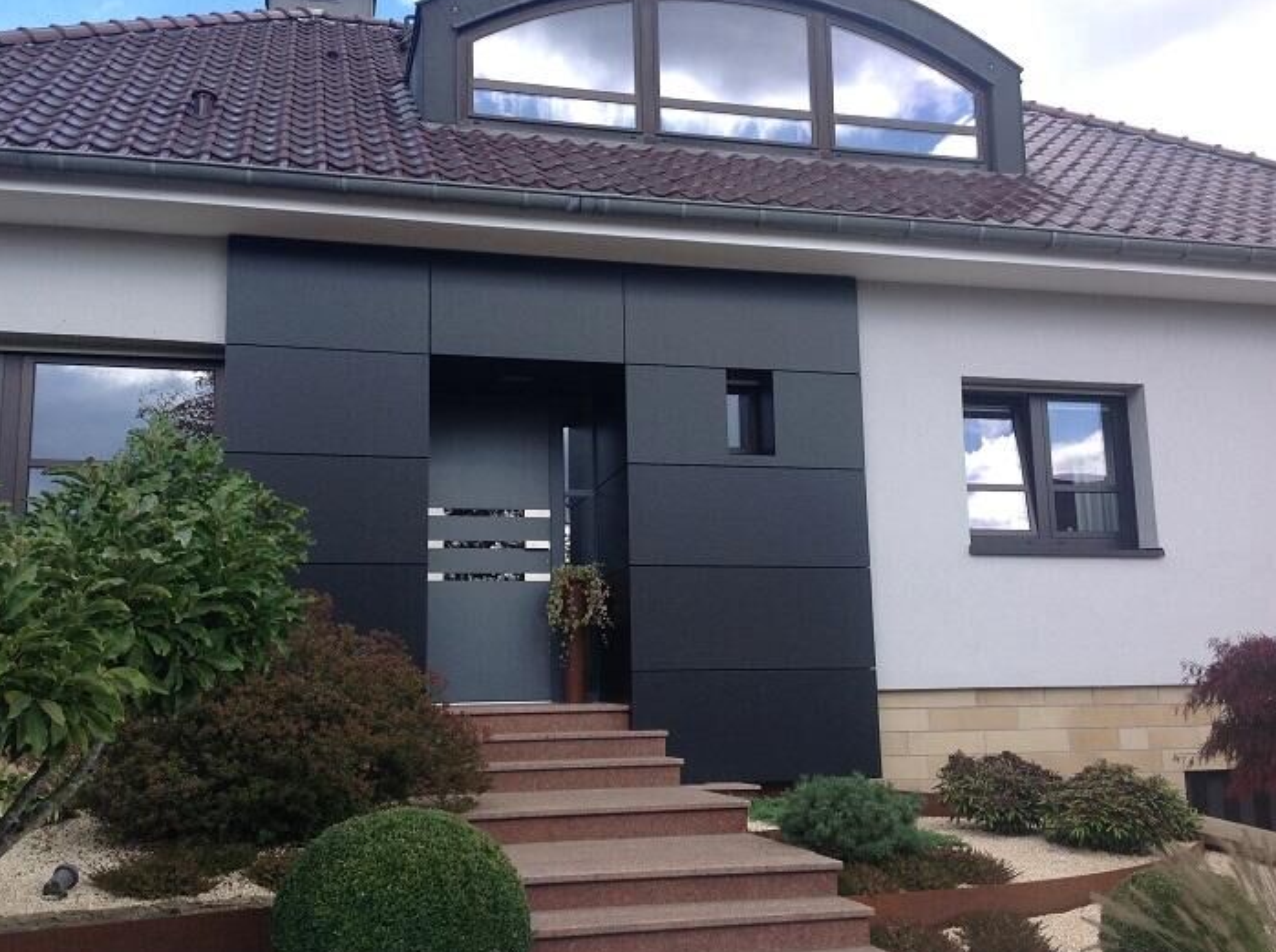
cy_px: 485
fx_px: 1435
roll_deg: +0.8
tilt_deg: +9.4
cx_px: 645
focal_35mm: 39
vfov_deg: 36.7
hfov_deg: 47.9
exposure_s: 1/549
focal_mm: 4.28
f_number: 2.4
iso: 50
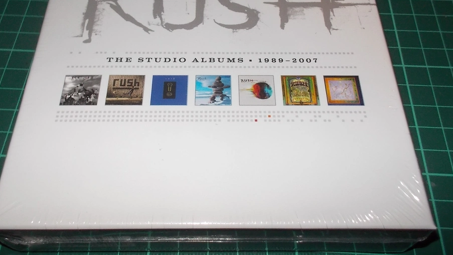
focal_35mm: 35
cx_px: 223
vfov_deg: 33.6
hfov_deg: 56.6
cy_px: 96
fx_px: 420
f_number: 3.3
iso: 200
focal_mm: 4.1
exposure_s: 1/30
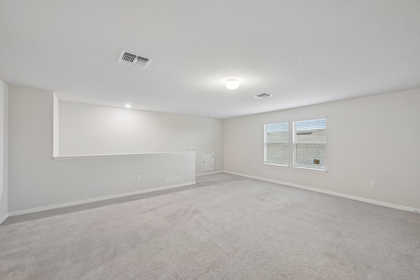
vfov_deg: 81.2
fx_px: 163
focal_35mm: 14
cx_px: 210
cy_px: 140
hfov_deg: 104.3
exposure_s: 1/8
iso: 400
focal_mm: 14
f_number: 8
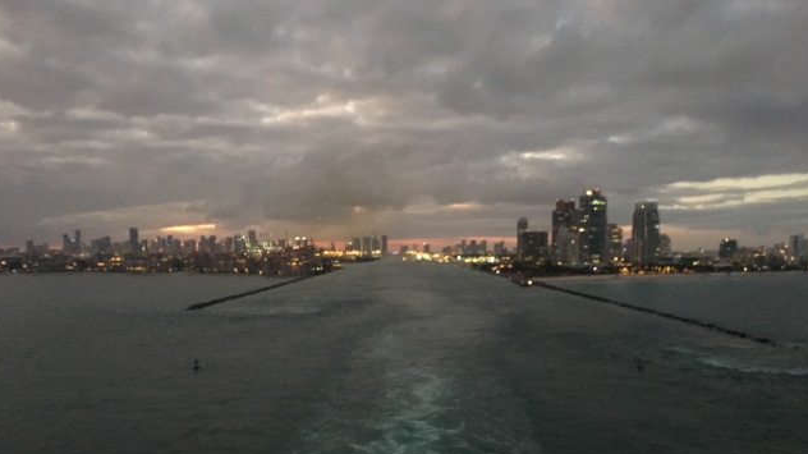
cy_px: 297
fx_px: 685
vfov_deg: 36.3
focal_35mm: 32
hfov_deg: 61.0
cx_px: 403
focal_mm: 4.15
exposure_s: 1/15
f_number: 2.2
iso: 320
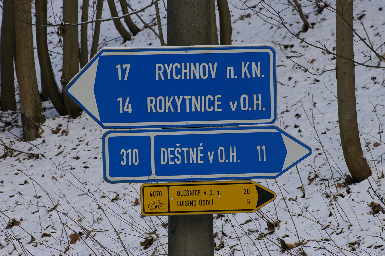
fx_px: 3366
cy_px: 128
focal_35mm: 315
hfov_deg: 6.5
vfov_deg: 4.4
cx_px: 192
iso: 400
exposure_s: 1/125
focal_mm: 210
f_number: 9.5
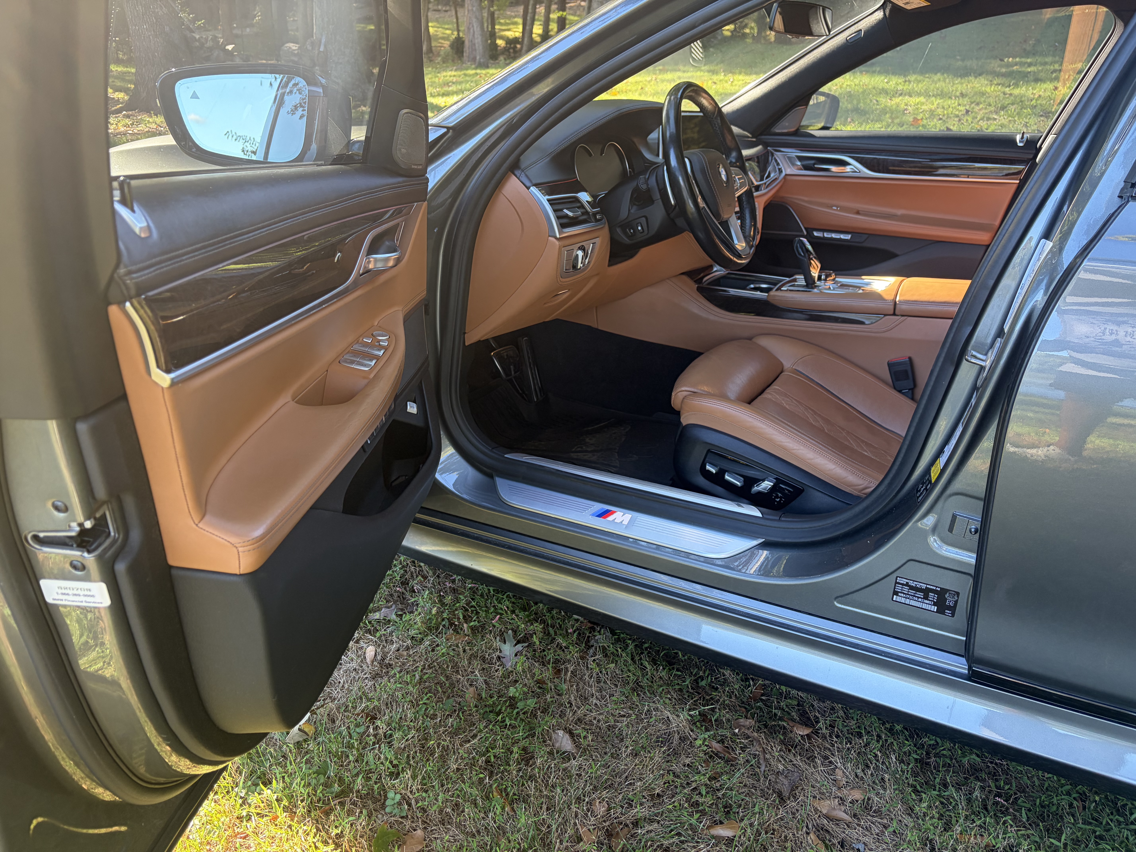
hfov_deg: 67.3
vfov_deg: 53.1
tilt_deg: -21.5
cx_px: 568
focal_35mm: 26
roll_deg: -5.5
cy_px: 426
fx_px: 853
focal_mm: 5.96
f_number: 1.6
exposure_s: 1/120
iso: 125
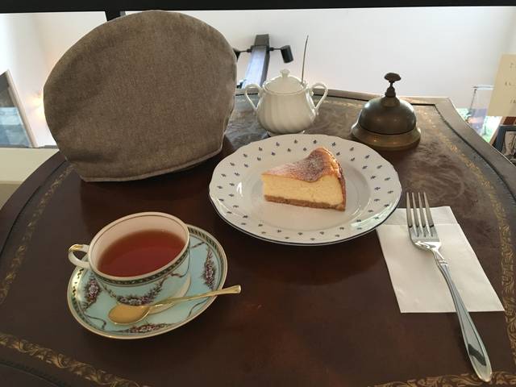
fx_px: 432
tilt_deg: -35.3
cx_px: 258
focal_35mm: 29
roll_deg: +2.2
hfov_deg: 61.7
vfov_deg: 48.2
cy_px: 194
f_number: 2.2
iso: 200
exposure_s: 1/17
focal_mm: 4.15
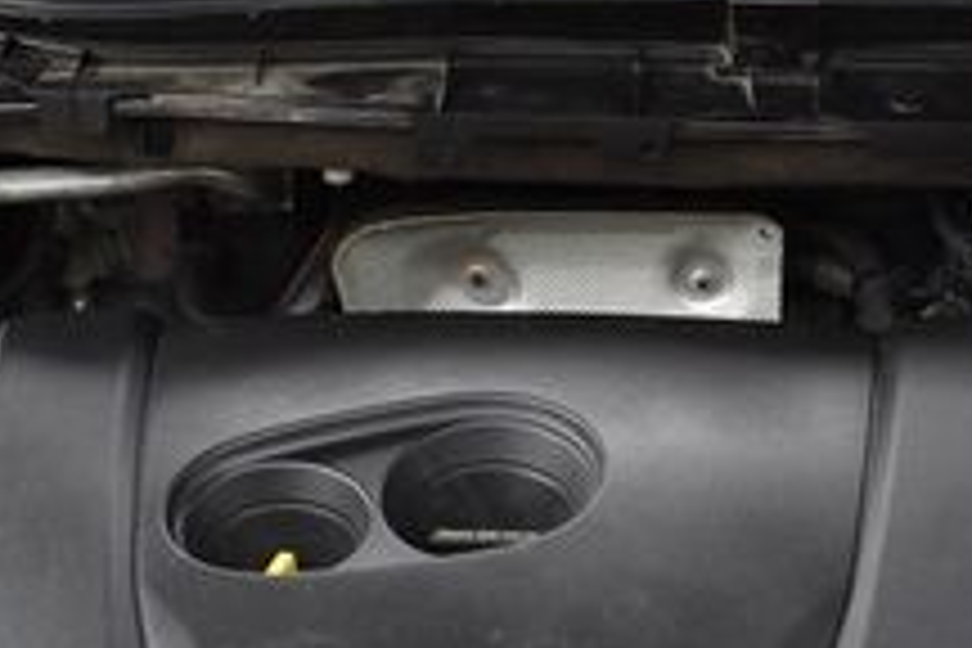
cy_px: 470
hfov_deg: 25.0
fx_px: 2160
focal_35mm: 80
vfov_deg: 17.0
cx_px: 747
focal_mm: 18
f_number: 5.6
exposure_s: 1/250
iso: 400
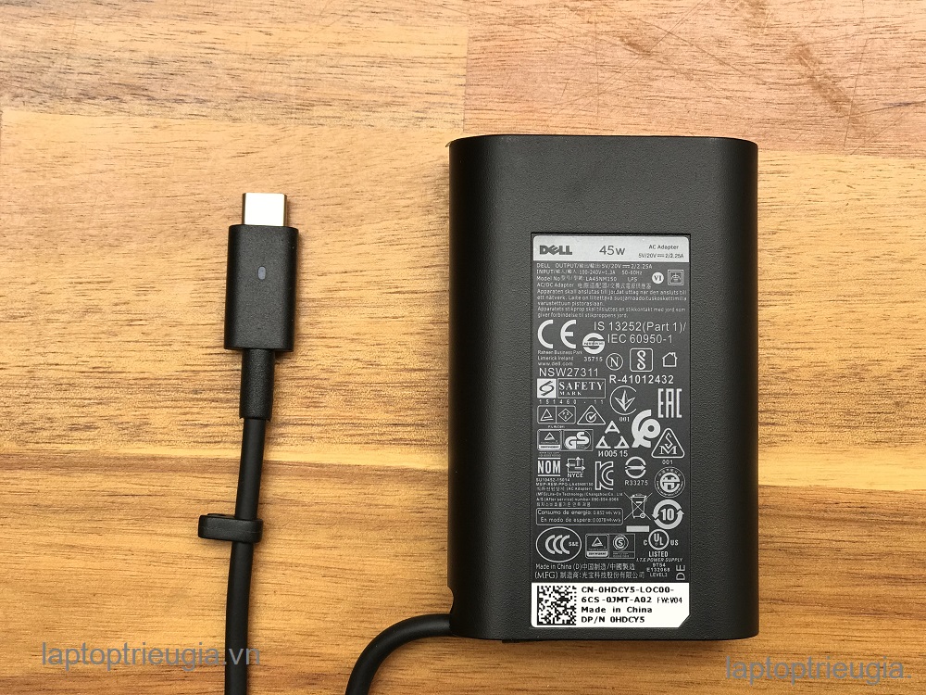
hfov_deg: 33.8
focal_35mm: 57
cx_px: 463
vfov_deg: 25.7
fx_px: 1525
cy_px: 348
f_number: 2.8
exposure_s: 1/100
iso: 20
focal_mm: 6.6
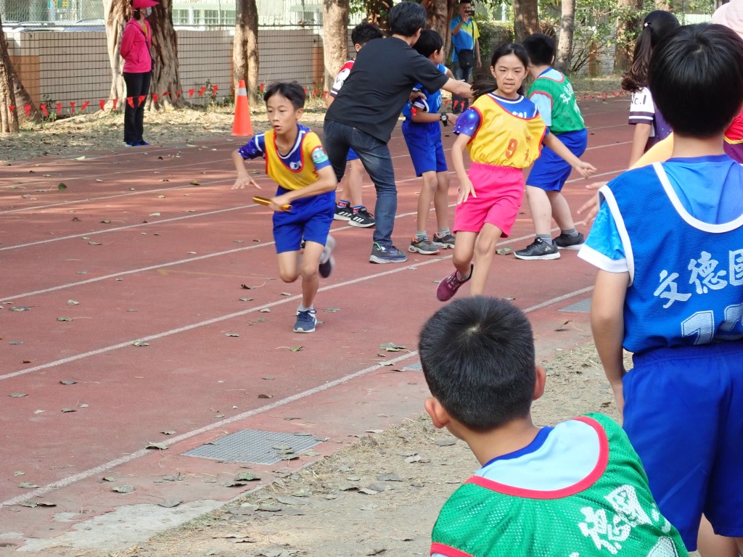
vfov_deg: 14.8
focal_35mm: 100
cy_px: 278
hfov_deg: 19.6
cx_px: 372
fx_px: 2146
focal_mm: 18
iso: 320
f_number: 4.9
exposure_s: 1/250
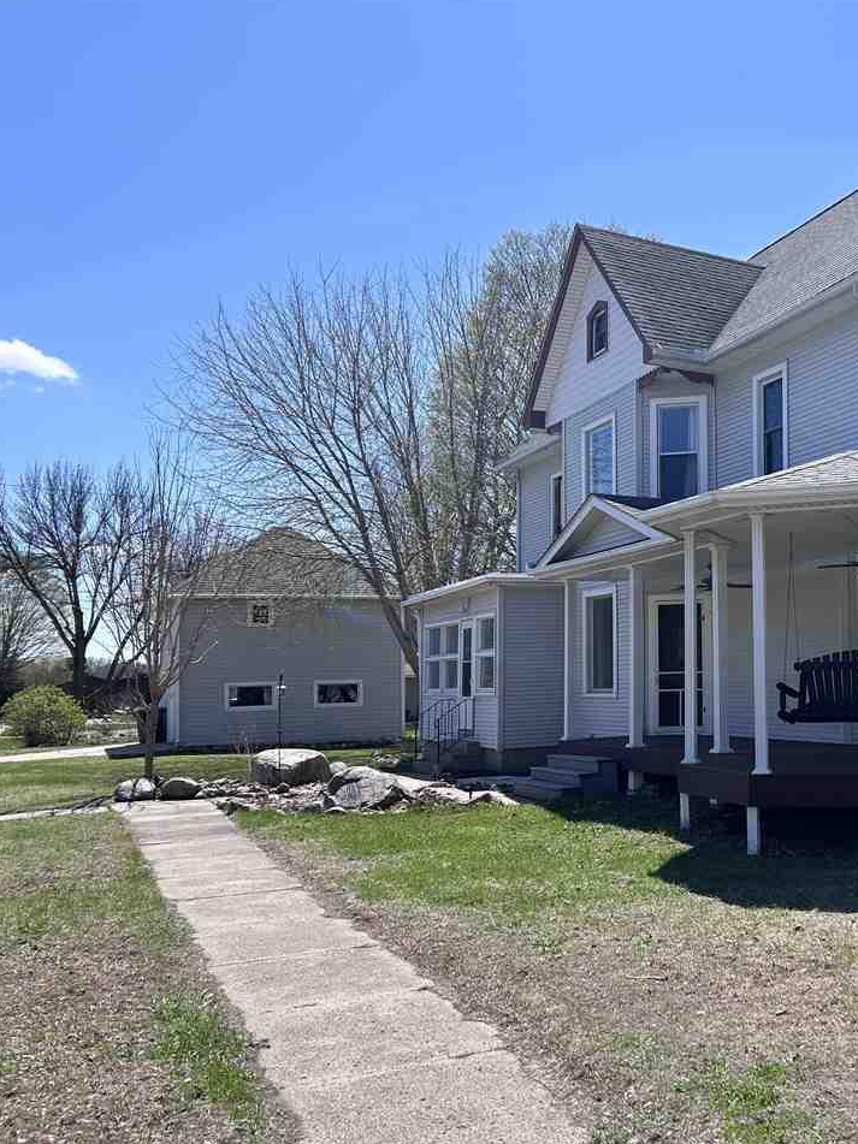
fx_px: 1157
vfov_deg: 52.6
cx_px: 747
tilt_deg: +5.2
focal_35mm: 35
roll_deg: +0.7
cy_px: 570
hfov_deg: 38.3
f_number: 1.5
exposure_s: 1/3257
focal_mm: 5.7
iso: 50
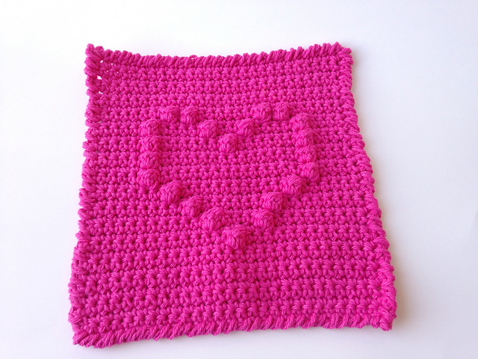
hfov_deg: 55.4
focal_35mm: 33
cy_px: 180
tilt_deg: -68.9
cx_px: 239
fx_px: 456
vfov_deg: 42.9
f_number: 2.4
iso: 50
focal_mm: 4.12
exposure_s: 1/40
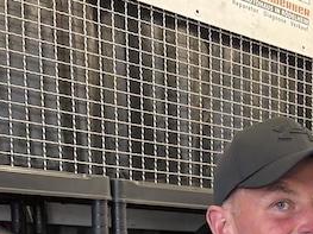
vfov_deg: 17.0
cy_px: 347
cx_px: 374
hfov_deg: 22.8
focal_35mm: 79
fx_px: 714
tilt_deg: -6.5
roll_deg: +0.7
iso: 160
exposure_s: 1/50
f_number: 1.6
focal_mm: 5.96
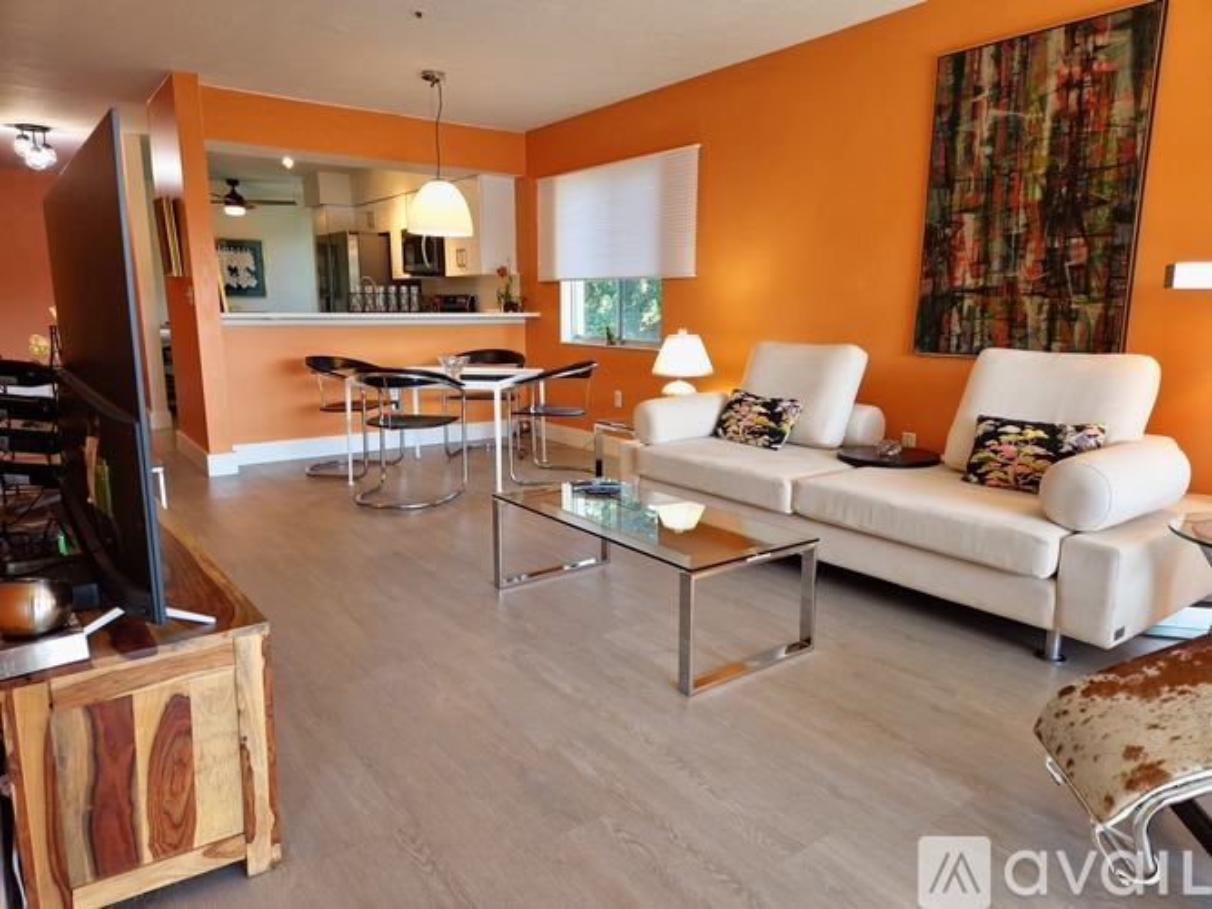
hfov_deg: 73.9
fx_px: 805
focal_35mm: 23
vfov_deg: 58.9
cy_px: 454
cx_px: 606
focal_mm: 5.4
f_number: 1.8
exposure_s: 1/120
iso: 200
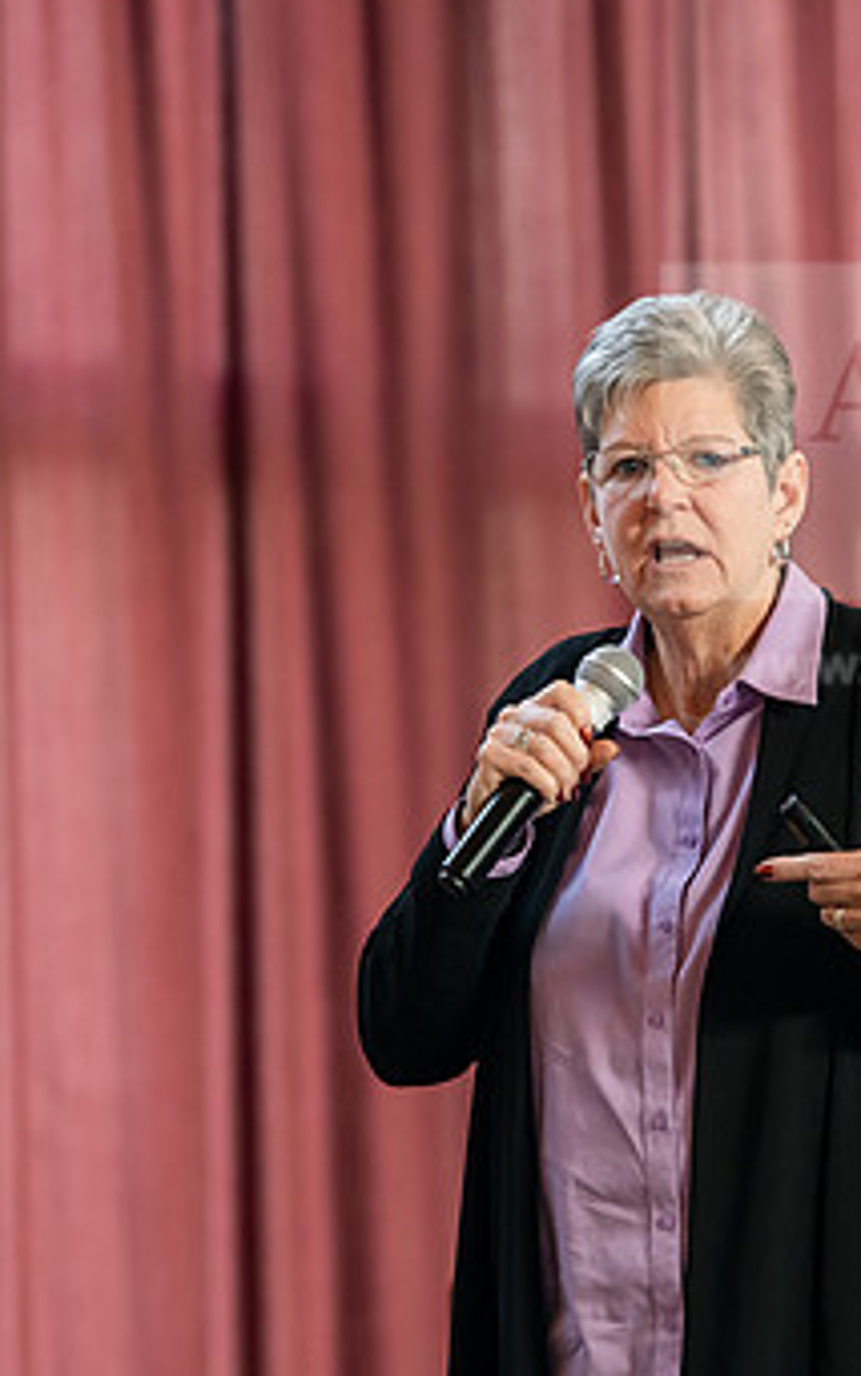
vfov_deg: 7.4
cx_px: 539
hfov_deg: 4.6
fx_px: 10691
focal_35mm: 285
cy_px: 750
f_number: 3.2
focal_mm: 165
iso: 1600
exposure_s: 1/200
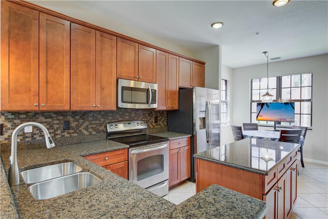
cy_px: 110
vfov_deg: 67.4
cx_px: 164
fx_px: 164
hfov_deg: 90.0
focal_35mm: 18
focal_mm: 18
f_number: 8
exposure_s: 1/2
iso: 400
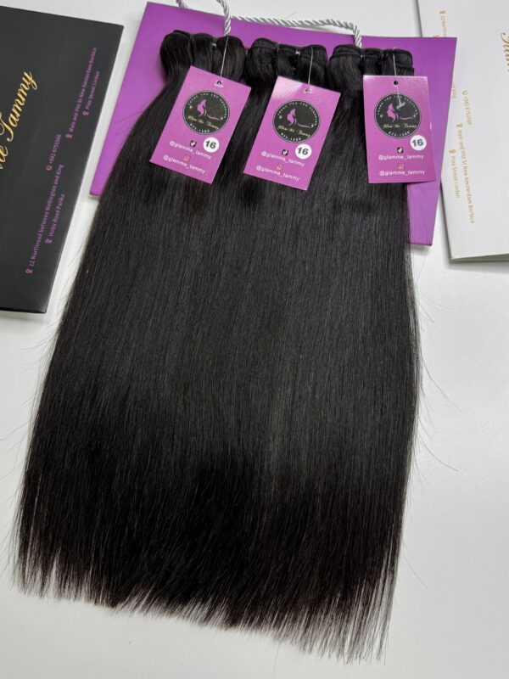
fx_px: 471
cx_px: 254
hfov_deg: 56.8
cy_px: 340
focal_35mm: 24
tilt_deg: -68.1
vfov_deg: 71.6
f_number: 1.78
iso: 50
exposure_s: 1/100
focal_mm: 6.76
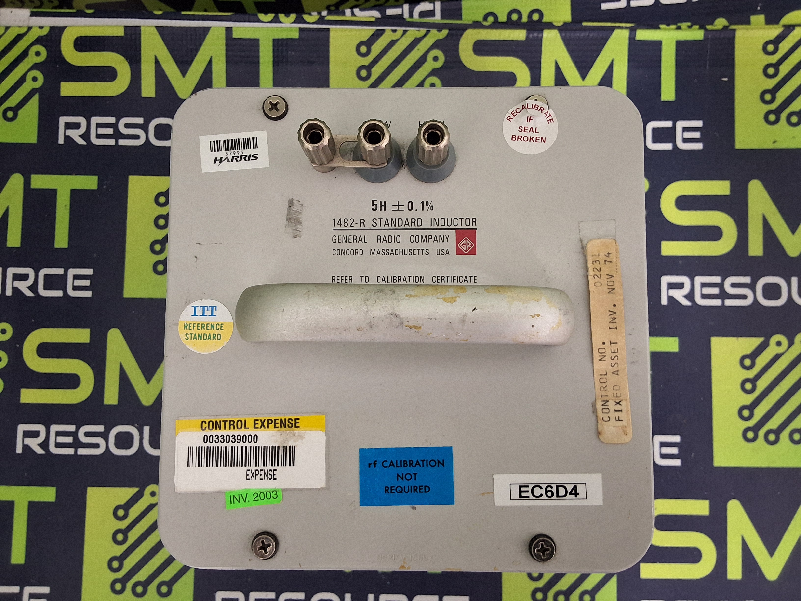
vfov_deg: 49.7
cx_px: 400
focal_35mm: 28
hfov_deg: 63.4
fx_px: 648
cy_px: 300
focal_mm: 2.91
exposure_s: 1/24
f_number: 1.9
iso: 320
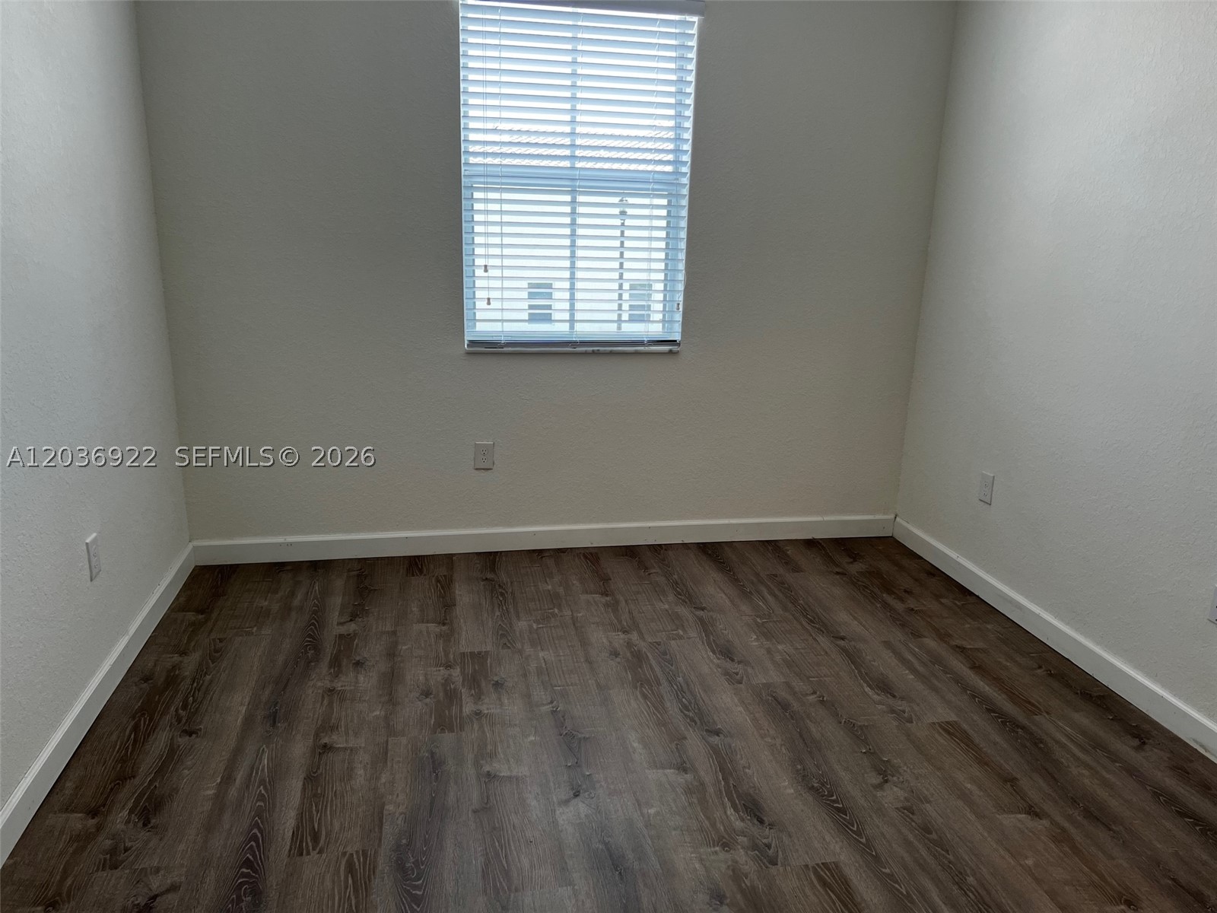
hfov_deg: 67.3
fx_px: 914
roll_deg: -1.8
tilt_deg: -16.4
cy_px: 456
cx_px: 608
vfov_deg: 53.1
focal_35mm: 26
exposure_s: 1/120
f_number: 1.5
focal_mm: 5.7
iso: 80
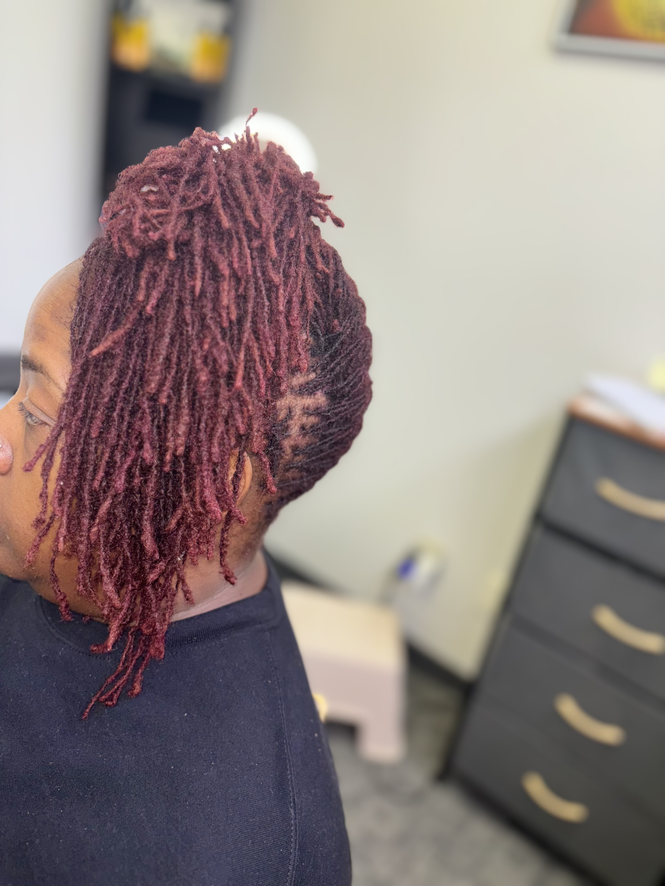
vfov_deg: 67.3
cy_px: 443
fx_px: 666
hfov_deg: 53.1
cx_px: 332
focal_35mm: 26
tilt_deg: -22.0
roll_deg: -12.7
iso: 32
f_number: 1.6
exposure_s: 1/52
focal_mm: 5.96
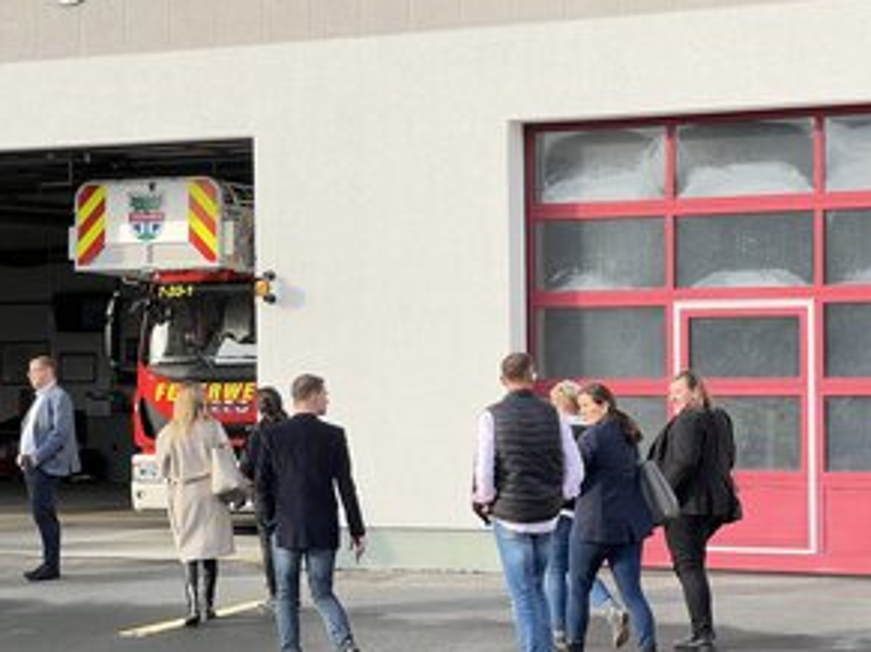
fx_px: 2666
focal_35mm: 106
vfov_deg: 13.9
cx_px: 281
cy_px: 395
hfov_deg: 18.5
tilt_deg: +0.0
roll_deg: +0.6
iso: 32
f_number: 2.8
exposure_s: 1/241
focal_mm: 9
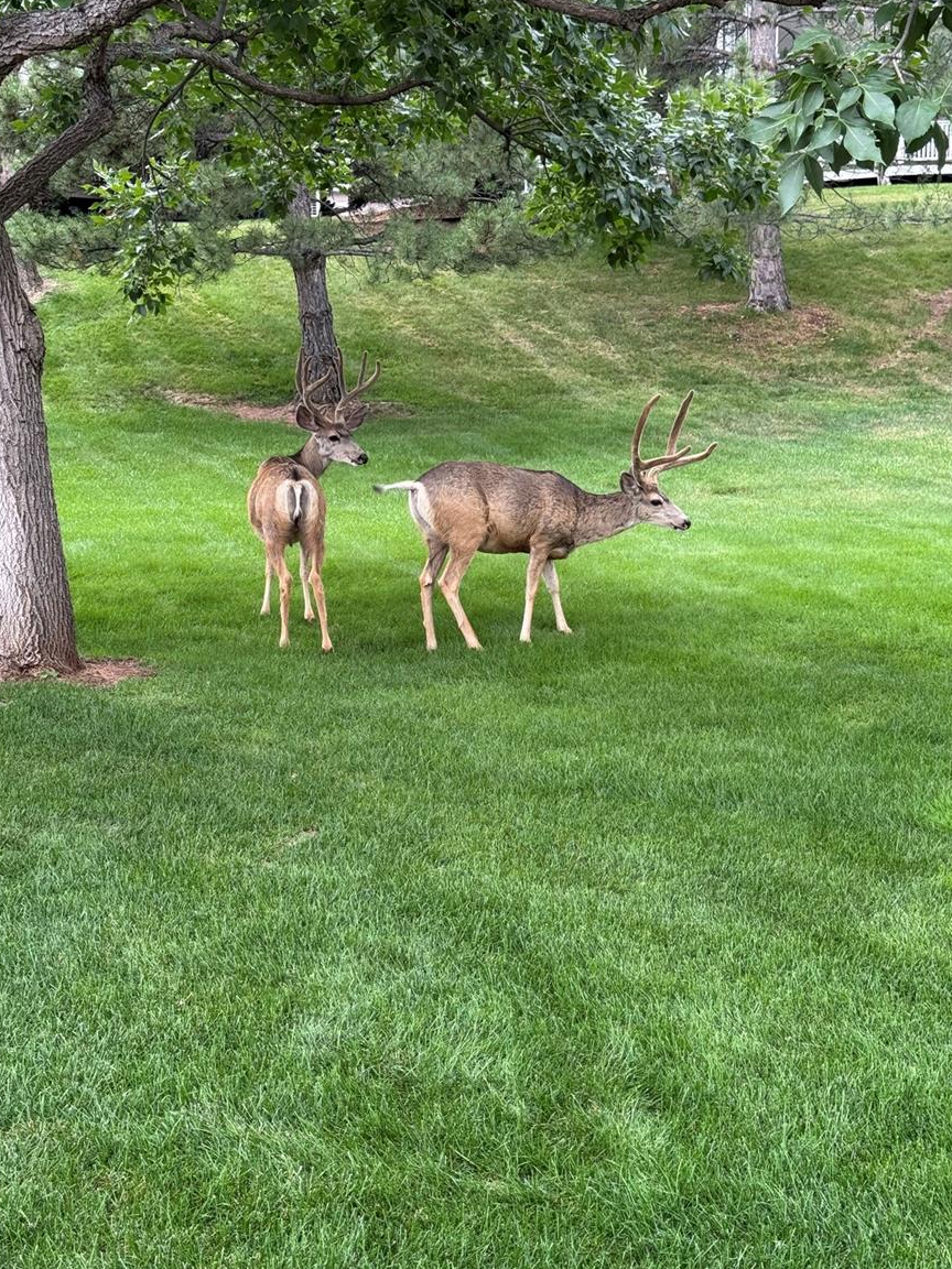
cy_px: 655
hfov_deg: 29.1
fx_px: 1833
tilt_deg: -9.7
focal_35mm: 50
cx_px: 466
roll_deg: +1.5
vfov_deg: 38.2
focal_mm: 6.76
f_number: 1.78
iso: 64
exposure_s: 1/161
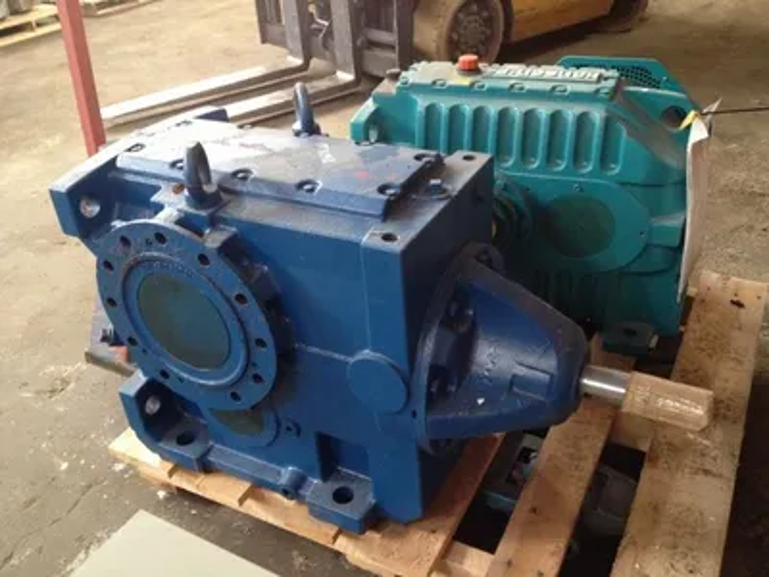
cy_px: 288
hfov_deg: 52.6
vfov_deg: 40.7
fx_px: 778
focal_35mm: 35
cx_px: 384
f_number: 2.4
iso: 200
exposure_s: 1/20
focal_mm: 4.28
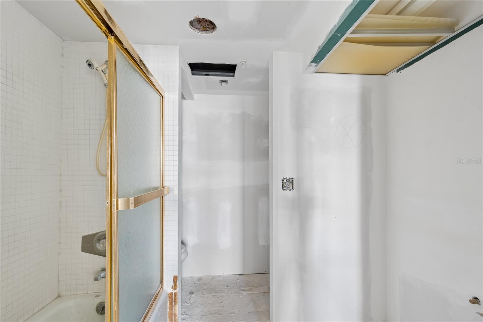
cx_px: 242
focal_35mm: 16
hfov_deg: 96.7
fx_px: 215
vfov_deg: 73.7
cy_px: 161
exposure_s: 2
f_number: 7.1
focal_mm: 11
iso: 100
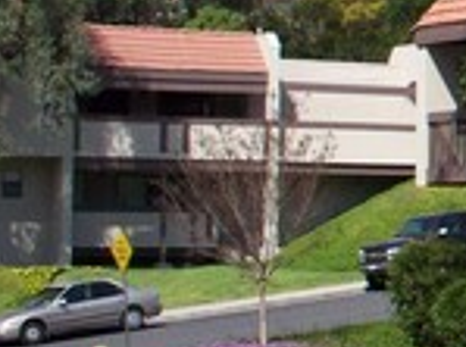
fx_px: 2108
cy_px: 16
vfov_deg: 9.4
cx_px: 1009
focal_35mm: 157
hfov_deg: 11.1
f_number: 4.8
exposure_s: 1/400
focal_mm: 7.54
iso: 80
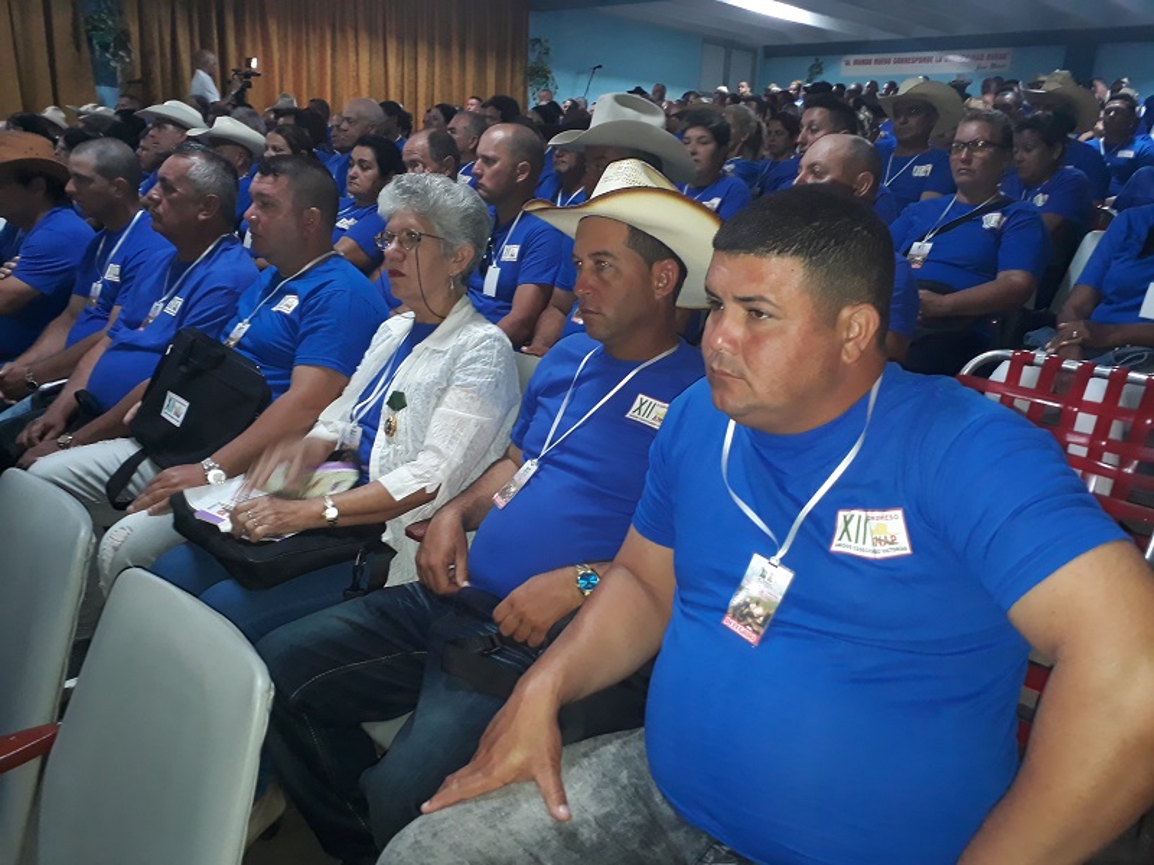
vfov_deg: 51.4
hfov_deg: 65.3
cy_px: 432
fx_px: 900
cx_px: 577
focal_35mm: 27
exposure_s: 1/15
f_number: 1.9
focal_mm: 3.6
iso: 160
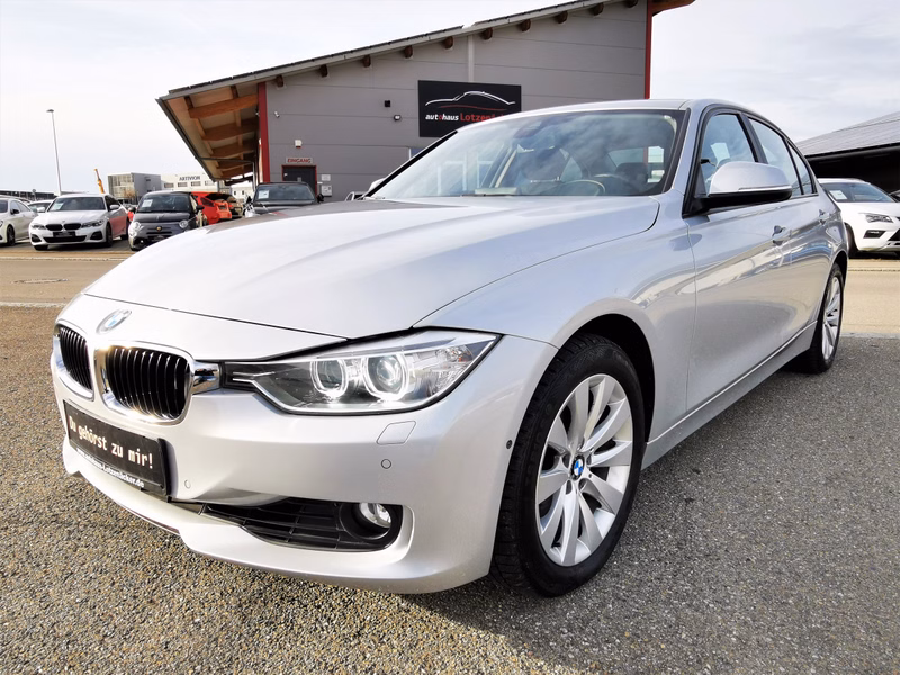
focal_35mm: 24
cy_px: 338
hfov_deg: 71.6
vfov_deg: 56.8
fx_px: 624
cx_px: 450
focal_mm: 2.26
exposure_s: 1/452
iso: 50
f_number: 2.2
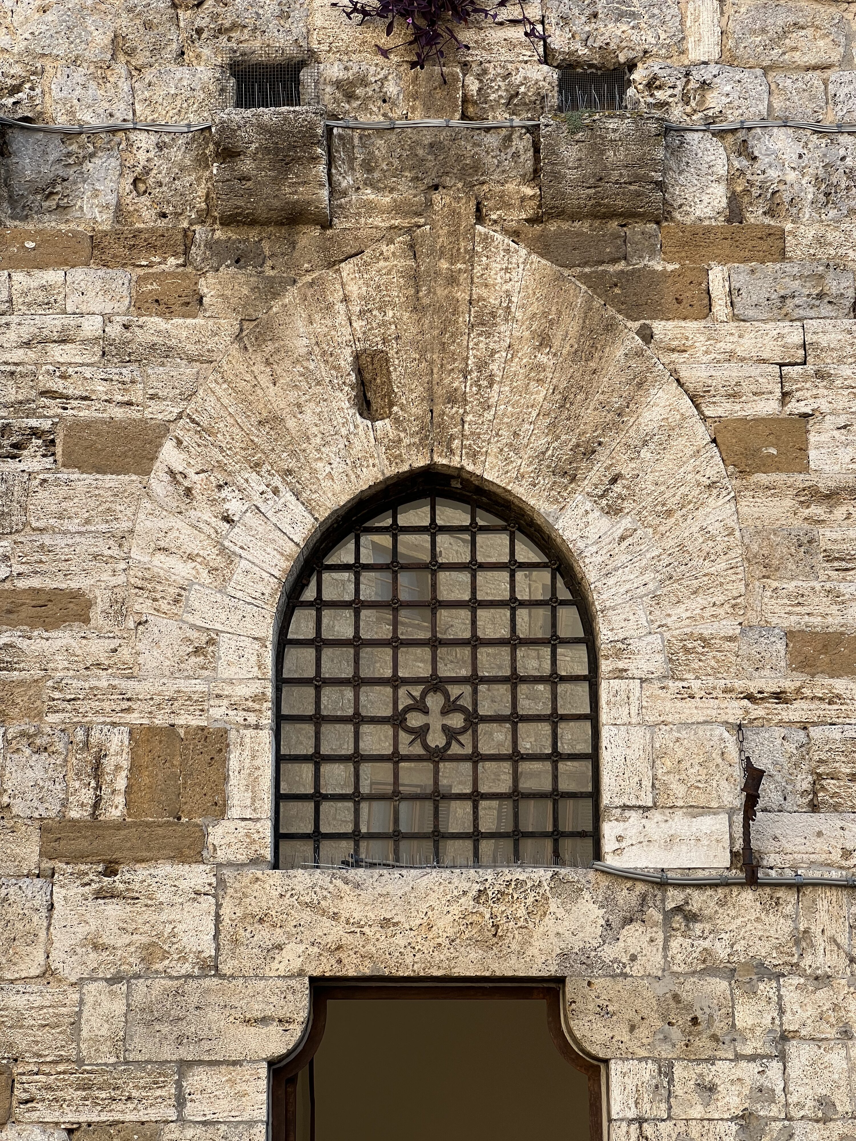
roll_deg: -0.2
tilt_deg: +16.8
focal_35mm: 77
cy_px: 570
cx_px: 428
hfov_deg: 19.1
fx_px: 2539
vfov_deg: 25.3
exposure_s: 1/145
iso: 32
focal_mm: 9
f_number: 2.8
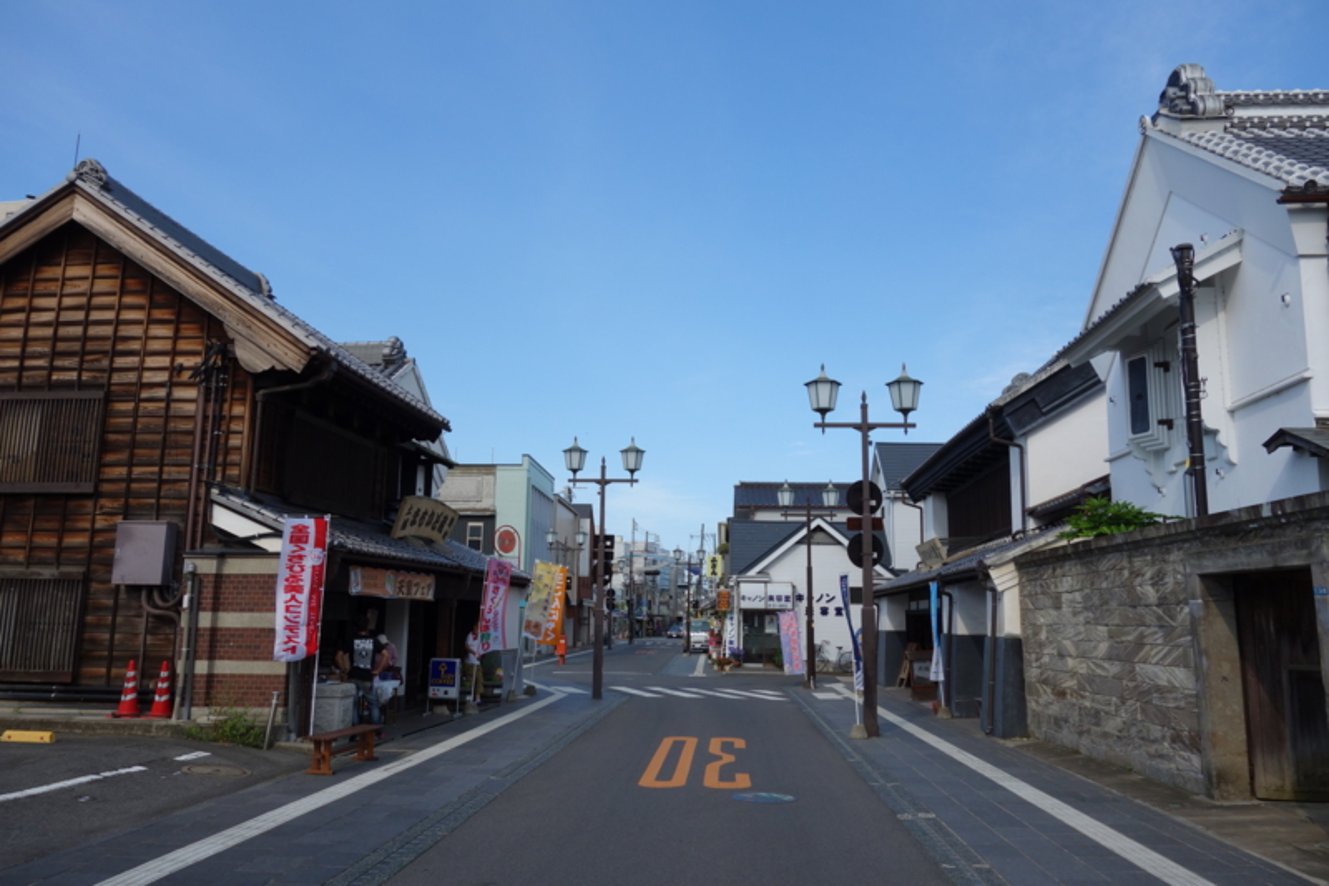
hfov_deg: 65.5
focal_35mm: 28
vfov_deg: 46.4
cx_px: 664
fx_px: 1033
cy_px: 443
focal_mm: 10.4
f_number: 5.6
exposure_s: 1/400
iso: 125
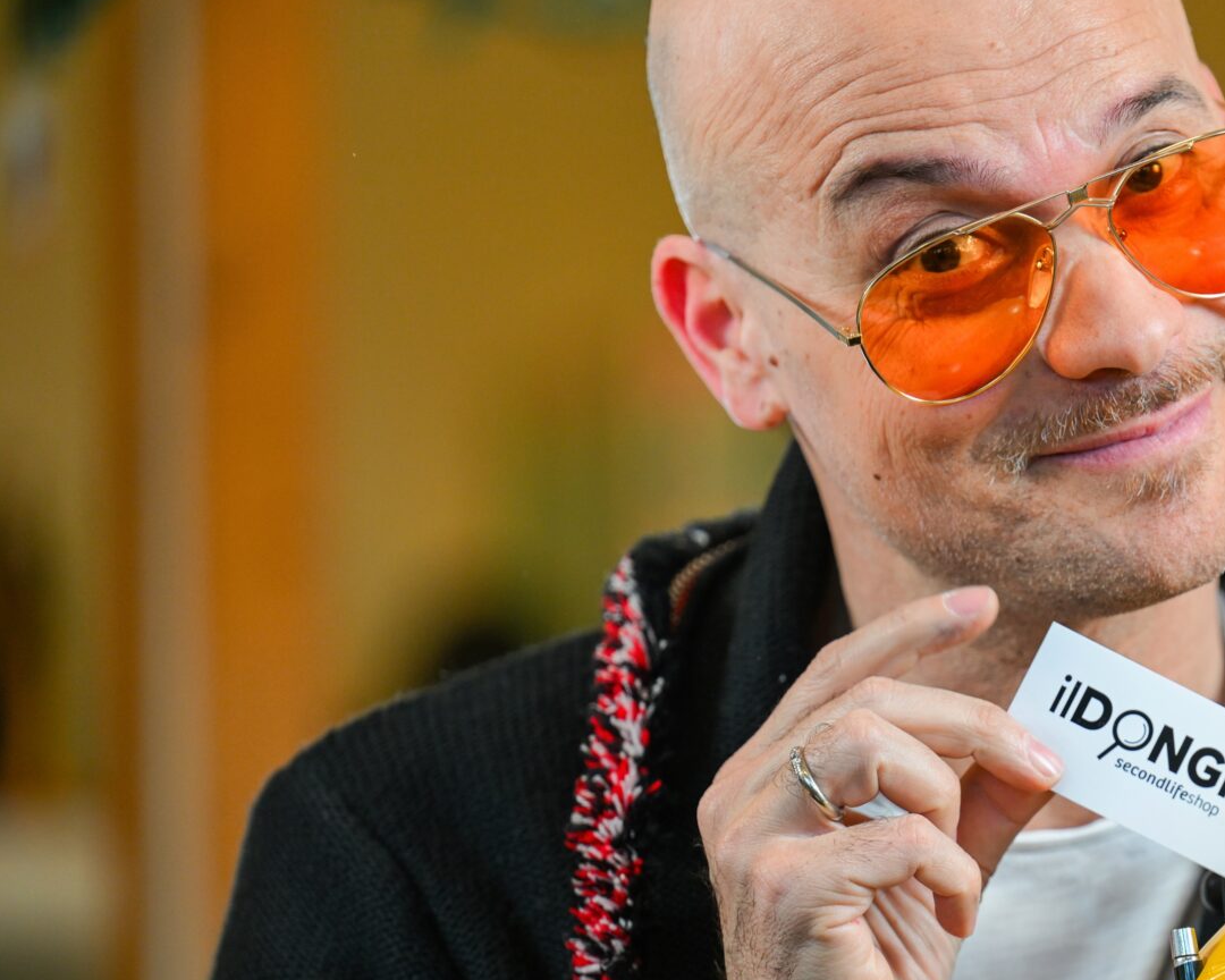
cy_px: 692
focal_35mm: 258
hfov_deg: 7.5
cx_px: 1106
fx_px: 9354
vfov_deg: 6.0
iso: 250
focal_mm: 145
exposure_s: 1/160
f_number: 2.8
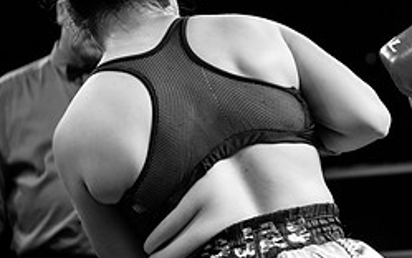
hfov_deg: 10.9
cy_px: 143
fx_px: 2112
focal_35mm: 188
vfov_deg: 7.0
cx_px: 503
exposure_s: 1/1250
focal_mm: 70
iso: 1600
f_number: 2.8
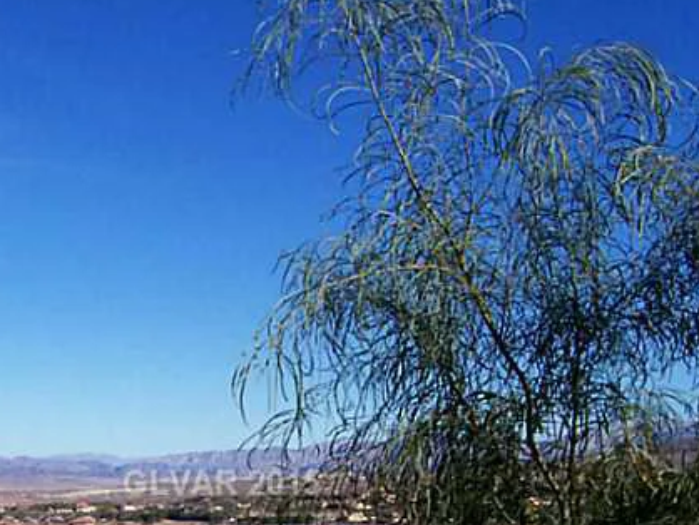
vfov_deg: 22.0
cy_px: 483
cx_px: 224
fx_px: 1313
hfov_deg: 29.6
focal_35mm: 65
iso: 80
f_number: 5.1
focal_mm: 5.6
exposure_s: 1/579
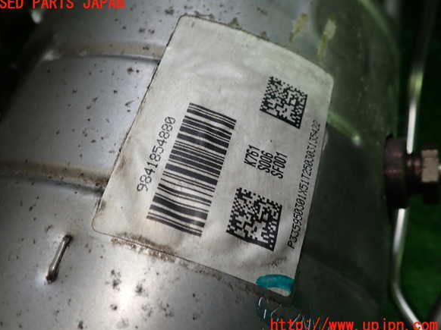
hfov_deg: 58.4
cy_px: 165
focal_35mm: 31
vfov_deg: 45.4
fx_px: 395
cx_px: 214
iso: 100
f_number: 2.3
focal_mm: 5.4
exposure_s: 1/80
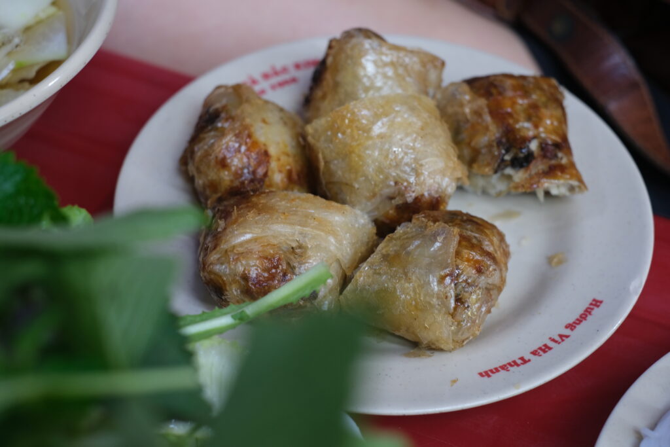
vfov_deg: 25.5
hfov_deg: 37.5
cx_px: 335
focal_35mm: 53
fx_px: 986
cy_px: 224
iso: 500
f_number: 4
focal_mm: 35
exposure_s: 1/38
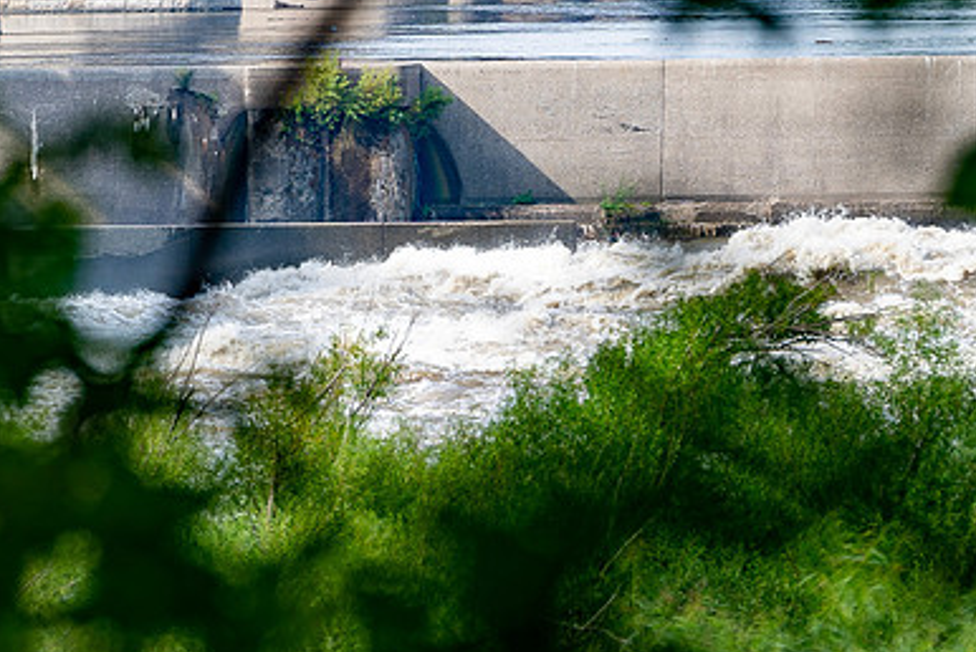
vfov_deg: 2.4
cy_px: 385
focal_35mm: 578
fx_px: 15681
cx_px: 446
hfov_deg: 3.6
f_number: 4
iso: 100
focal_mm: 200
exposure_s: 1/320
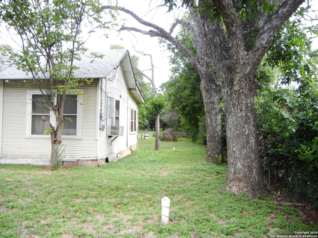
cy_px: 119
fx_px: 276
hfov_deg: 60.0
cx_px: 159
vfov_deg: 46.8
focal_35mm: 30
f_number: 3.5
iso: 160
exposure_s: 1/208
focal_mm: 5.4
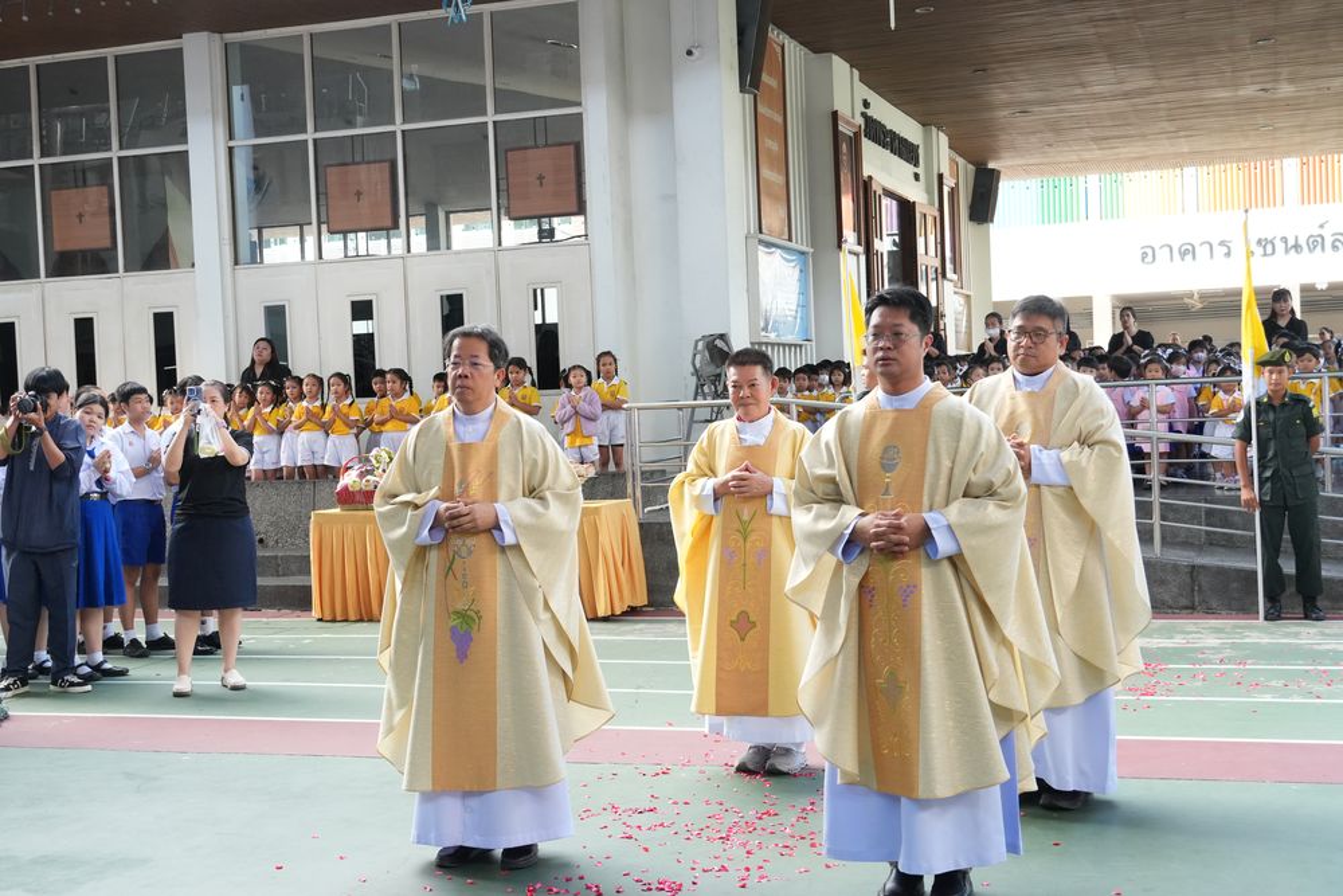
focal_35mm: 48
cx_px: 672
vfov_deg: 28.1
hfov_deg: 41.1
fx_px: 1791
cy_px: 448
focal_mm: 32
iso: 1250
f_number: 5.6
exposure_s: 1/200
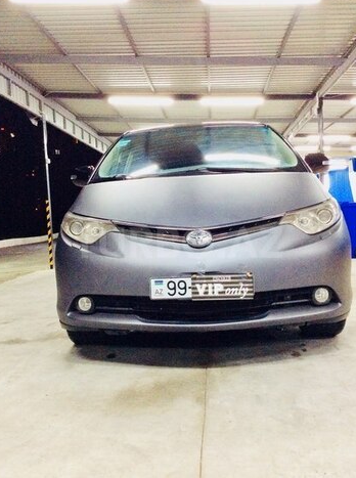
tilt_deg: -2.5
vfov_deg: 54.1
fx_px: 468
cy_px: 243
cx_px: 178
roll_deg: +2.7
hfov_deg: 41.6
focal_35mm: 34
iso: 200
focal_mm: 3.3
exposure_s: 1/25
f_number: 2.4
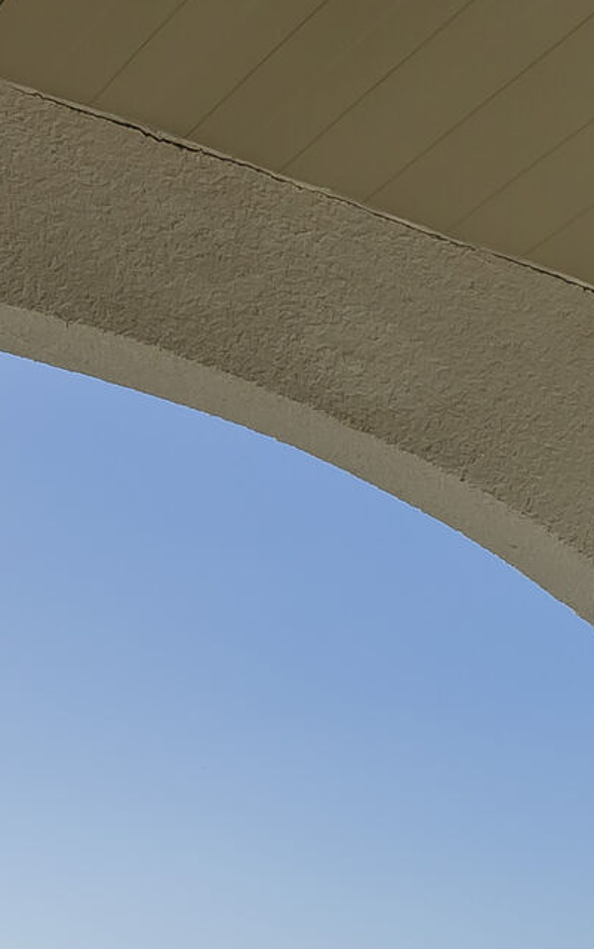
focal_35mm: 80
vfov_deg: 23.6
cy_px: 1129
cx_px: 981
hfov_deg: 14.8
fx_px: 2071
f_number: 10
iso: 100
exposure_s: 1/320
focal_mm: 12
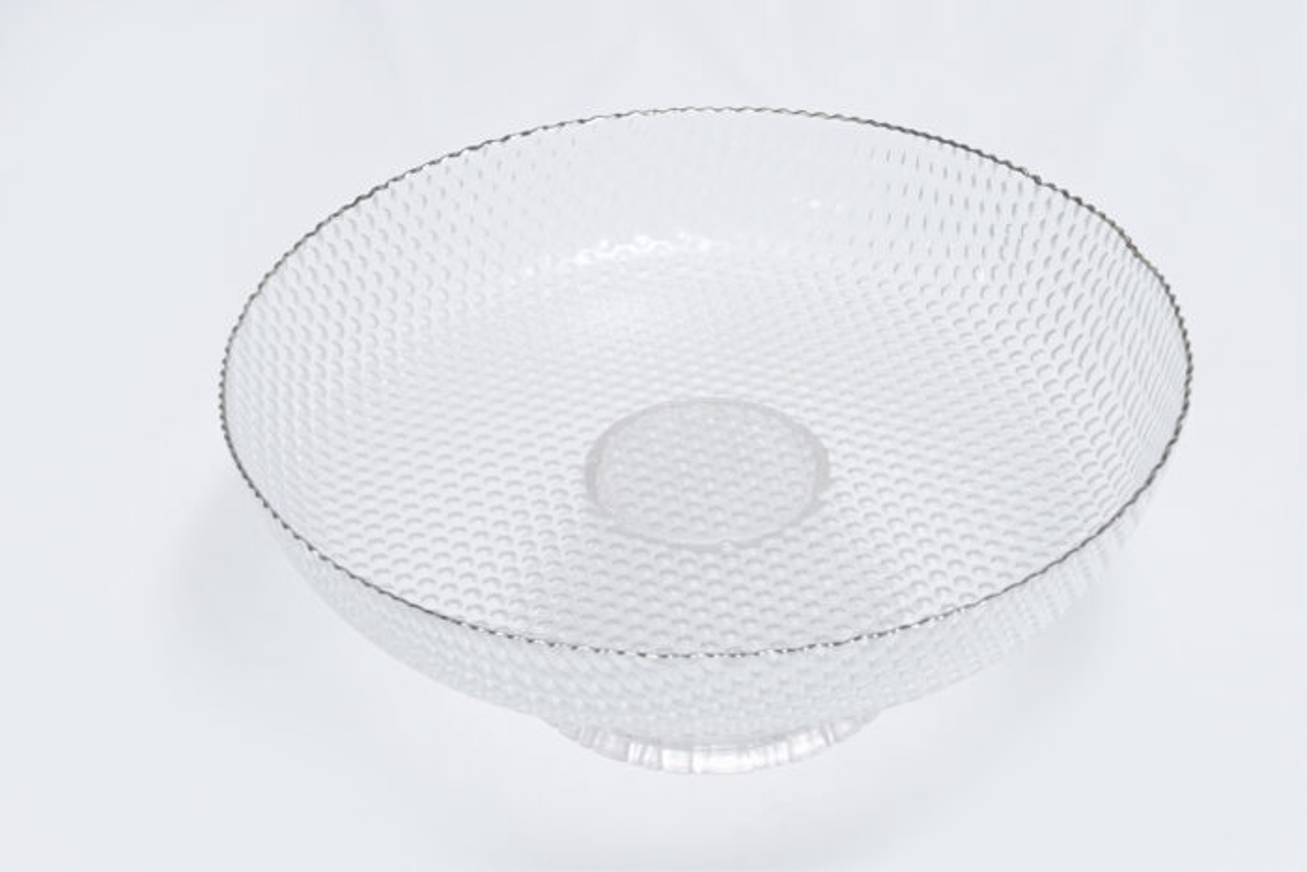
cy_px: 436
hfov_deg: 23.9
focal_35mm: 85
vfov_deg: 16.1
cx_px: 654
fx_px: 3086
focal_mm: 57
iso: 3200
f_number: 10
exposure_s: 1/125
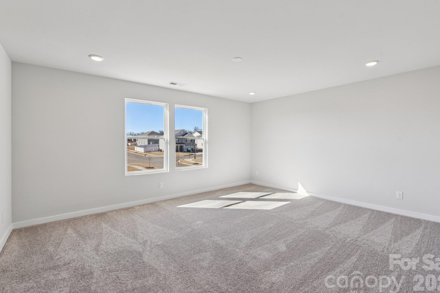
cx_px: 228
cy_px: 143
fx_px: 196
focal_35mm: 16
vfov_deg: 73.7
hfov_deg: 96.7
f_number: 8
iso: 200
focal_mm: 15
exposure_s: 1/160
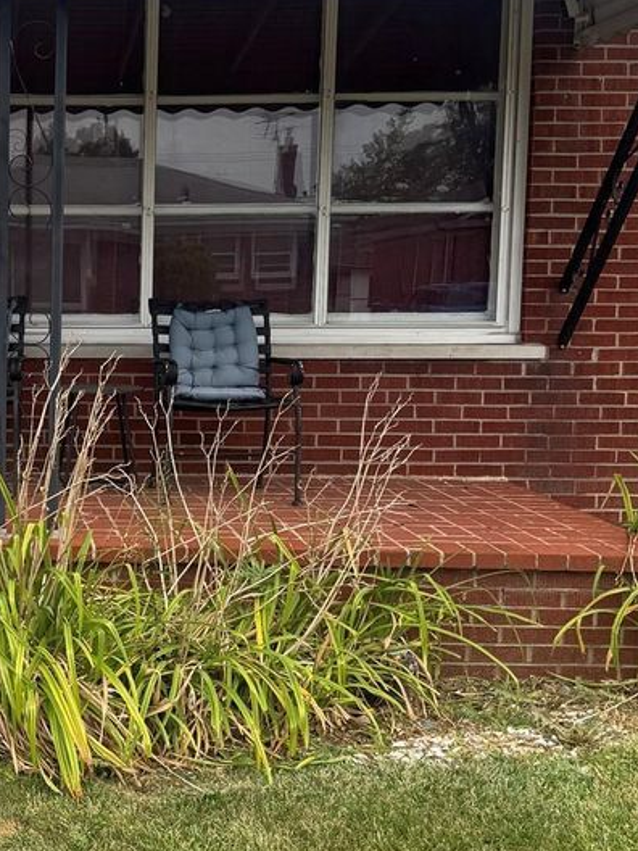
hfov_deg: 22.5
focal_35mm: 62
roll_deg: -0.8
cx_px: -32
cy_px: 415
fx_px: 1524
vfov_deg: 31.2
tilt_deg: -6.2
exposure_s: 1/1151
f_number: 1.78
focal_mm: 6.76
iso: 80
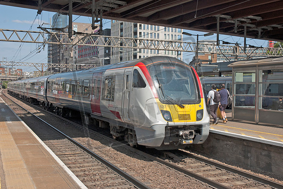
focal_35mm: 44
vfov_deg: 30.9
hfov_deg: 45.0
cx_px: 142
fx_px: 342
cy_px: 94
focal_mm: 29
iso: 200
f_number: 9
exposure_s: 1/320
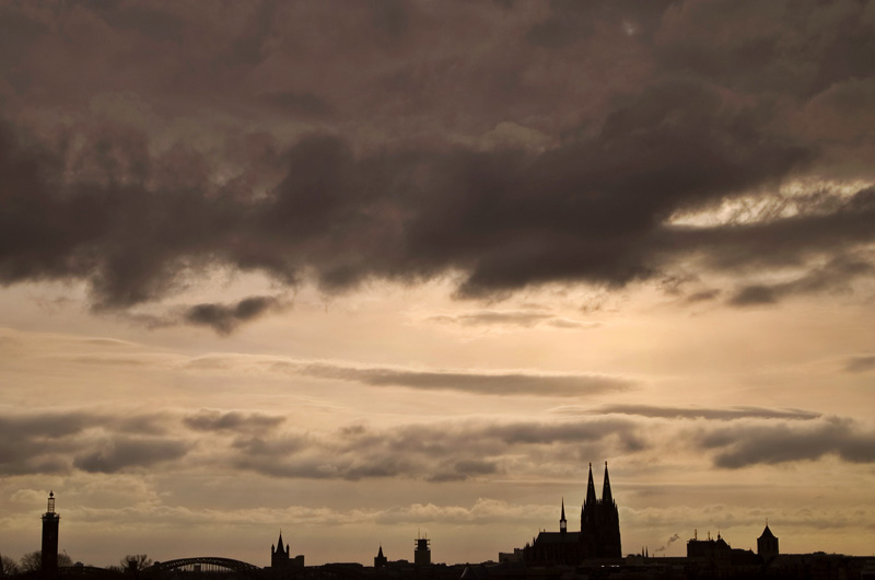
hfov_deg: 37.9
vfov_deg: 25.6
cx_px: 438
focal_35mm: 52
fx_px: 1273
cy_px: 290
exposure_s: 1/4000
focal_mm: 35
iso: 100
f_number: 4
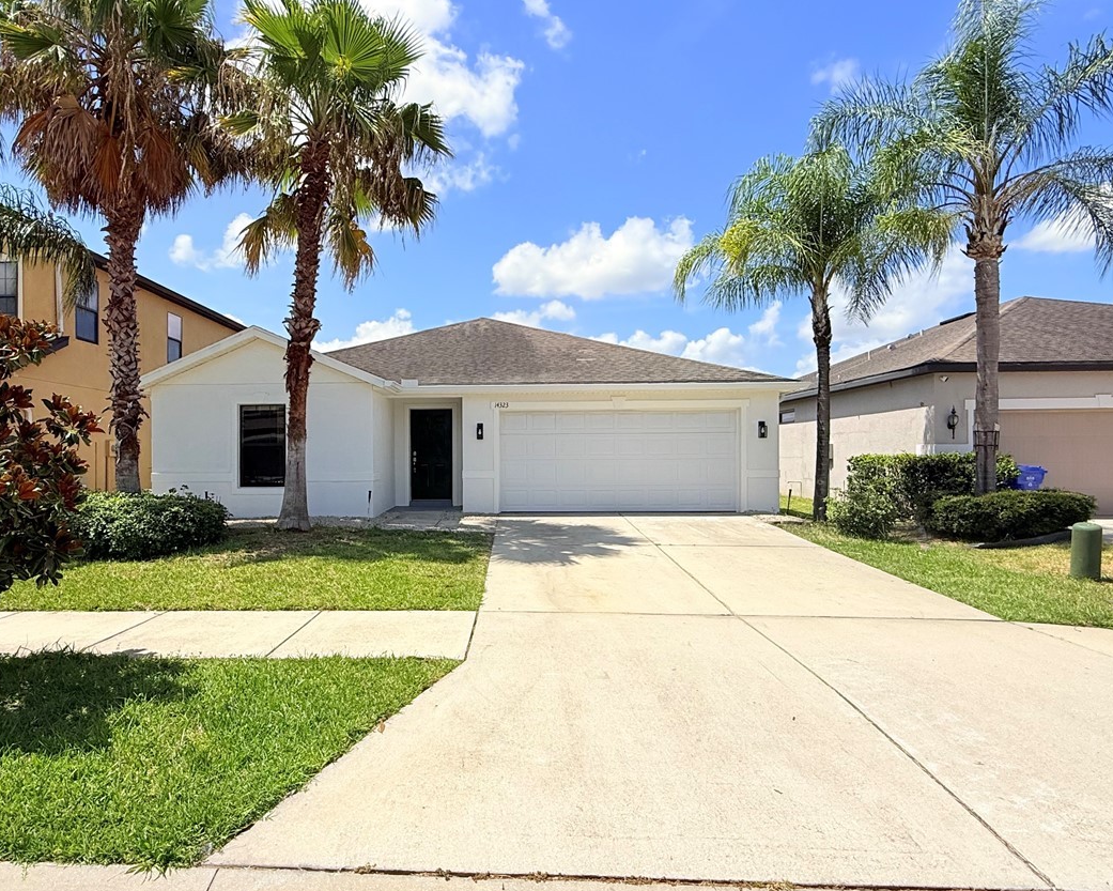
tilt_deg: +0.8
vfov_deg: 65.5
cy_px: 452
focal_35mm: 21
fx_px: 692
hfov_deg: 77.2
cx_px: 476
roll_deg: +0.5
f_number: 2.2
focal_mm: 2.22
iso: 50
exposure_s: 1/3891
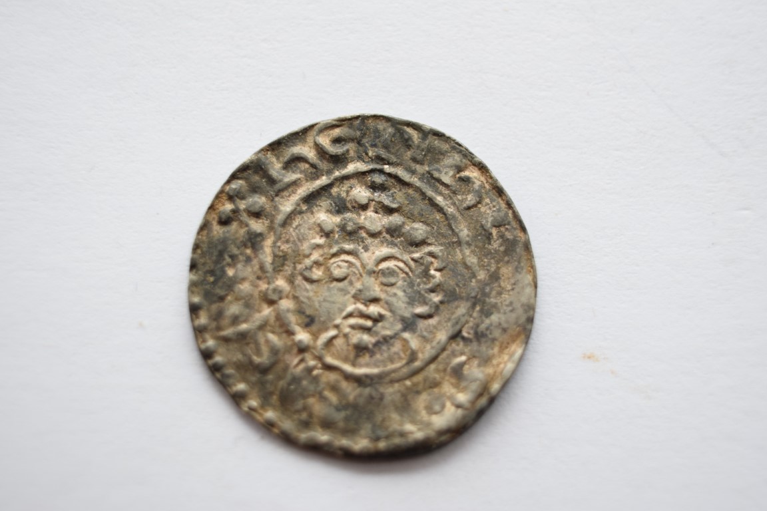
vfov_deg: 25.8
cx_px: 384
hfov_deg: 37.9
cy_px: 256
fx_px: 1118
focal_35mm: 52
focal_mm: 35
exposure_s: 1/125
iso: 560
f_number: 5.6
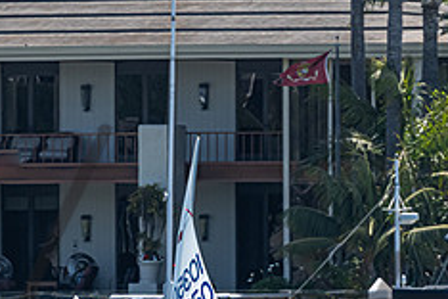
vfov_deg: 1.0
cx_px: 38
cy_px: 391
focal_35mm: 1353
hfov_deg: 1.5
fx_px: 16836
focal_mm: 400
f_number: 11
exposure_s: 1/640
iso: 400
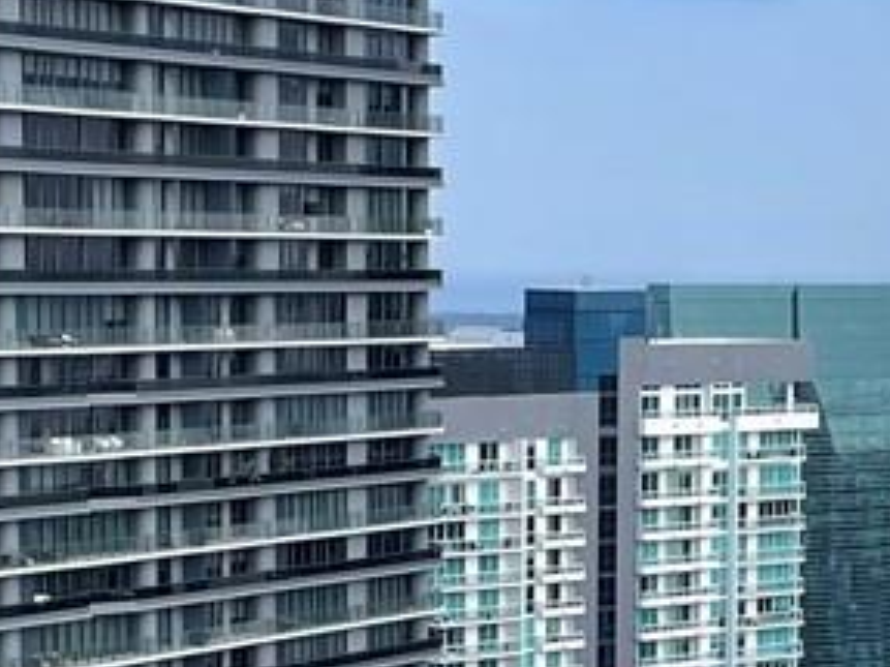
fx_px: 3726
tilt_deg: -6.8
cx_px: 707
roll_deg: -0.1
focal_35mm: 145
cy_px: 776
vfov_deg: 10.1
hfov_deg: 13.6
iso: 32
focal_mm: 4.2
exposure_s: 1/1103
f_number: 1.6
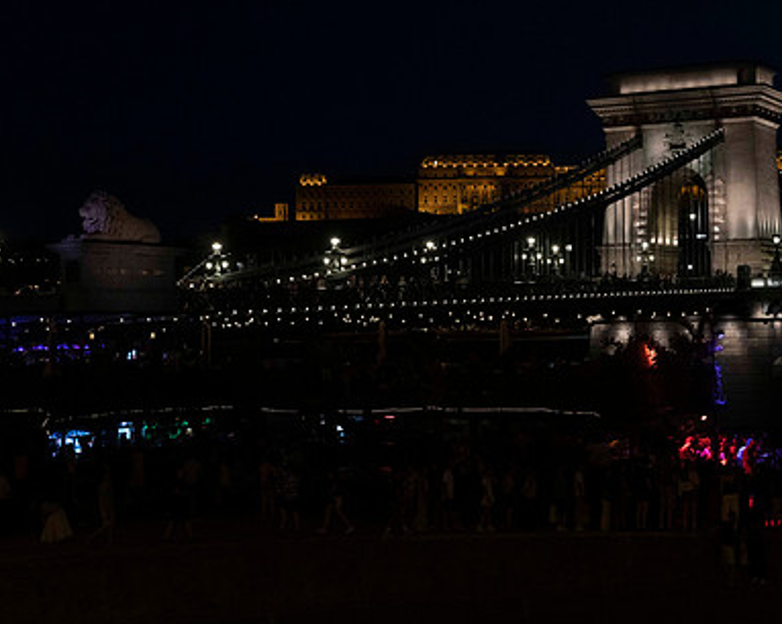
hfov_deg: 29.1
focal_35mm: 64
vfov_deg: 23.8
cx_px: 588
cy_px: 254
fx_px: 1480
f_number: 4.5
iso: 2500
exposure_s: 1/100
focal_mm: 45
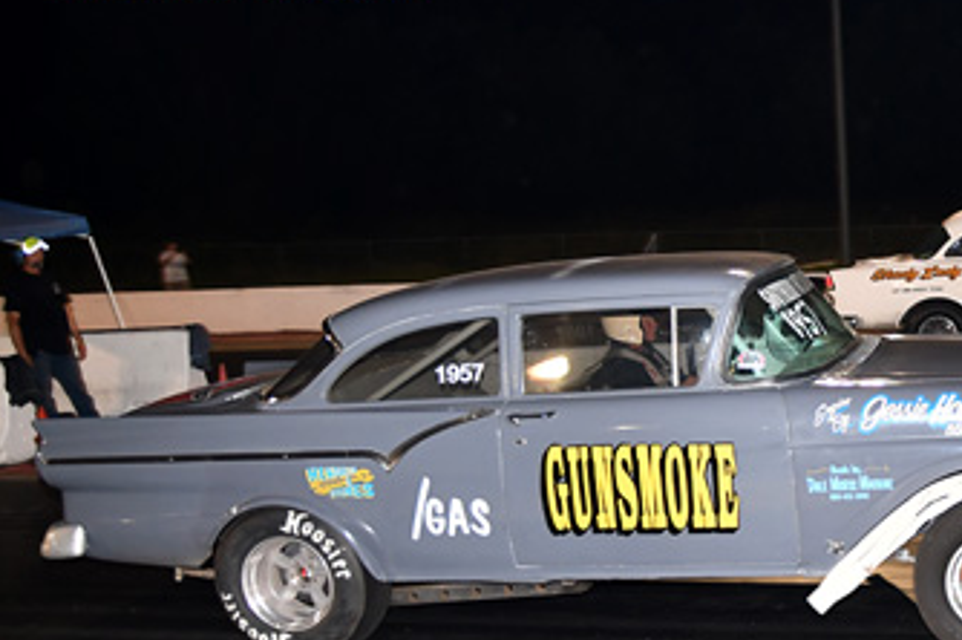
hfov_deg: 51.4
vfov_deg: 36.7
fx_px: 961
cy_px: 369
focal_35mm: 36
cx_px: 694
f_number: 2.8
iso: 800
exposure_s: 1/250
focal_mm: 16
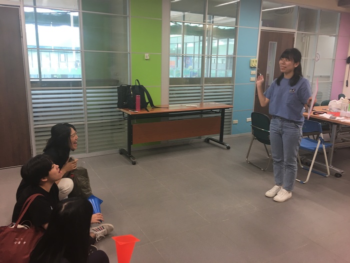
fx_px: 293
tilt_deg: -12.3
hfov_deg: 61.7
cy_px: 132
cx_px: 175
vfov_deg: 48.2
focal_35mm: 29
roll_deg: -1.2
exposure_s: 1/15
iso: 25
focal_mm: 4.15
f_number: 2.2
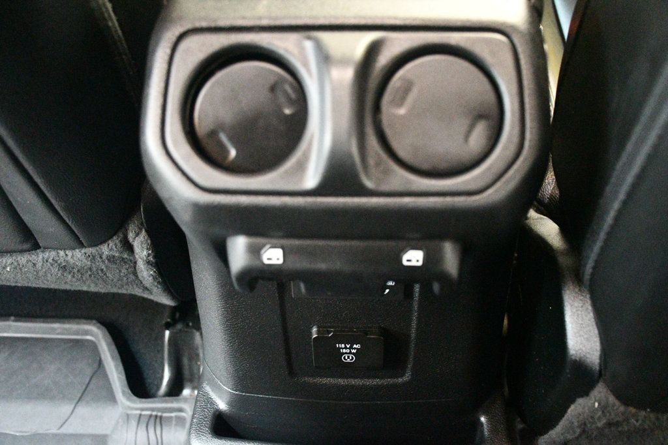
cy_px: 222
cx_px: 334
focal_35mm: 40
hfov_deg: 48.5
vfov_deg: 33.4
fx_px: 742
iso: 12800
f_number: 4
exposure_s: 1/20
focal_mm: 27
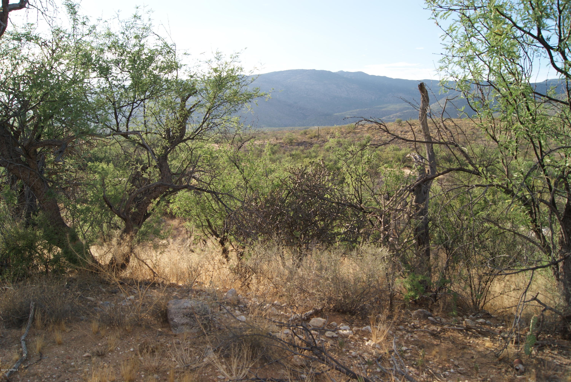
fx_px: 429
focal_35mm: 27
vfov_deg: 48.0
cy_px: 191
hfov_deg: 67.3
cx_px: 286
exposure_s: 1/160
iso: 100
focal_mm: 18
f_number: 6.3
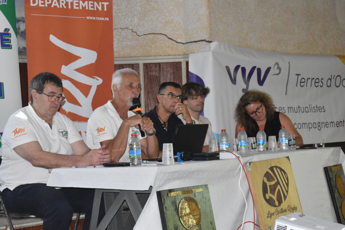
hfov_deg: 24.6
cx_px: 172
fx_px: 791
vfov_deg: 16.6
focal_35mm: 82
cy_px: 115
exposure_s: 1/60
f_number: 5.6
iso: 2800
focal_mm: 55
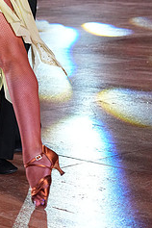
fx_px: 1083
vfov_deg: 11.8
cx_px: -10
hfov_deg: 8.0
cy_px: -37
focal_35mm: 171
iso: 6400
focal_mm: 70
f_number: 6.3
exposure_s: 1/400
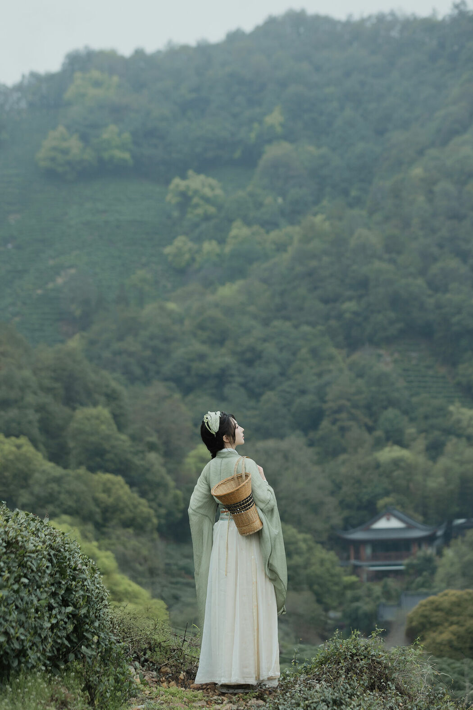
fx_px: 1971
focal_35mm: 100
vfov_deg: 20.4
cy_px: 355
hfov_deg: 13.7
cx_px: 236
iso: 250
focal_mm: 100
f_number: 4
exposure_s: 1/640
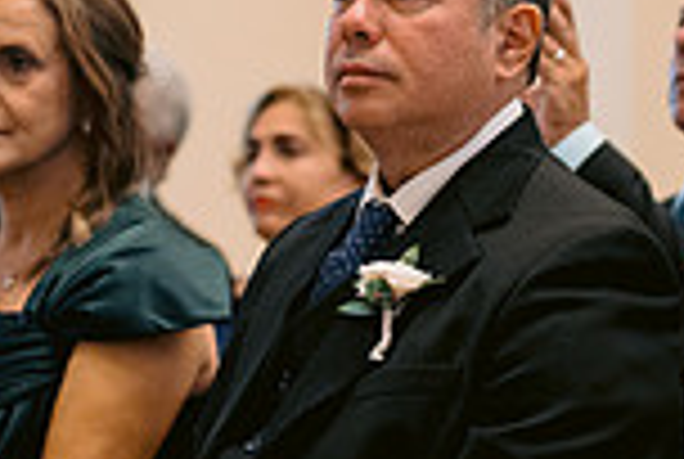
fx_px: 3960
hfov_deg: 9.9
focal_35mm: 208
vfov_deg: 6.6
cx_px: 176
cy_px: 375
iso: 800
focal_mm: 50
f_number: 2
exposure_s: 1/125
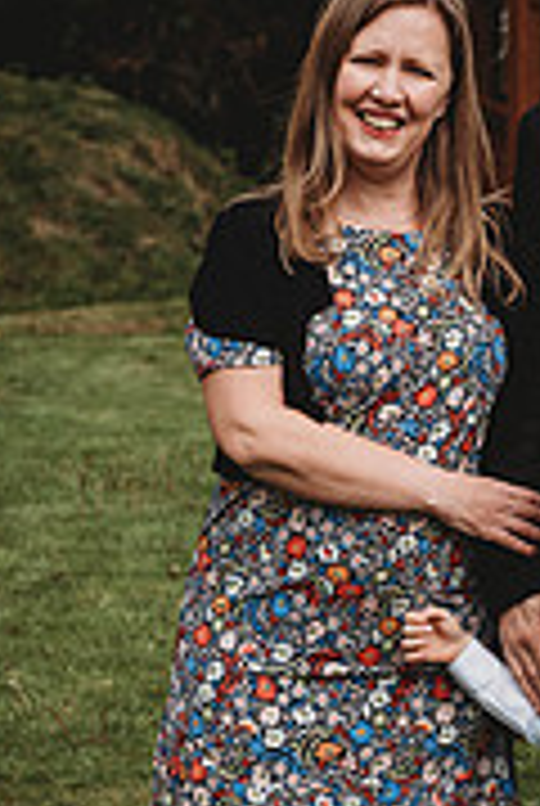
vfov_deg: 14.8
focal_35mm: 138
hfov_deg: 9.8
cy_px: 459
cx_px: 644
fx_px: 3093
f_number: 4.5
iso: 200
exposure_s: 1/800
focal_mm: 55
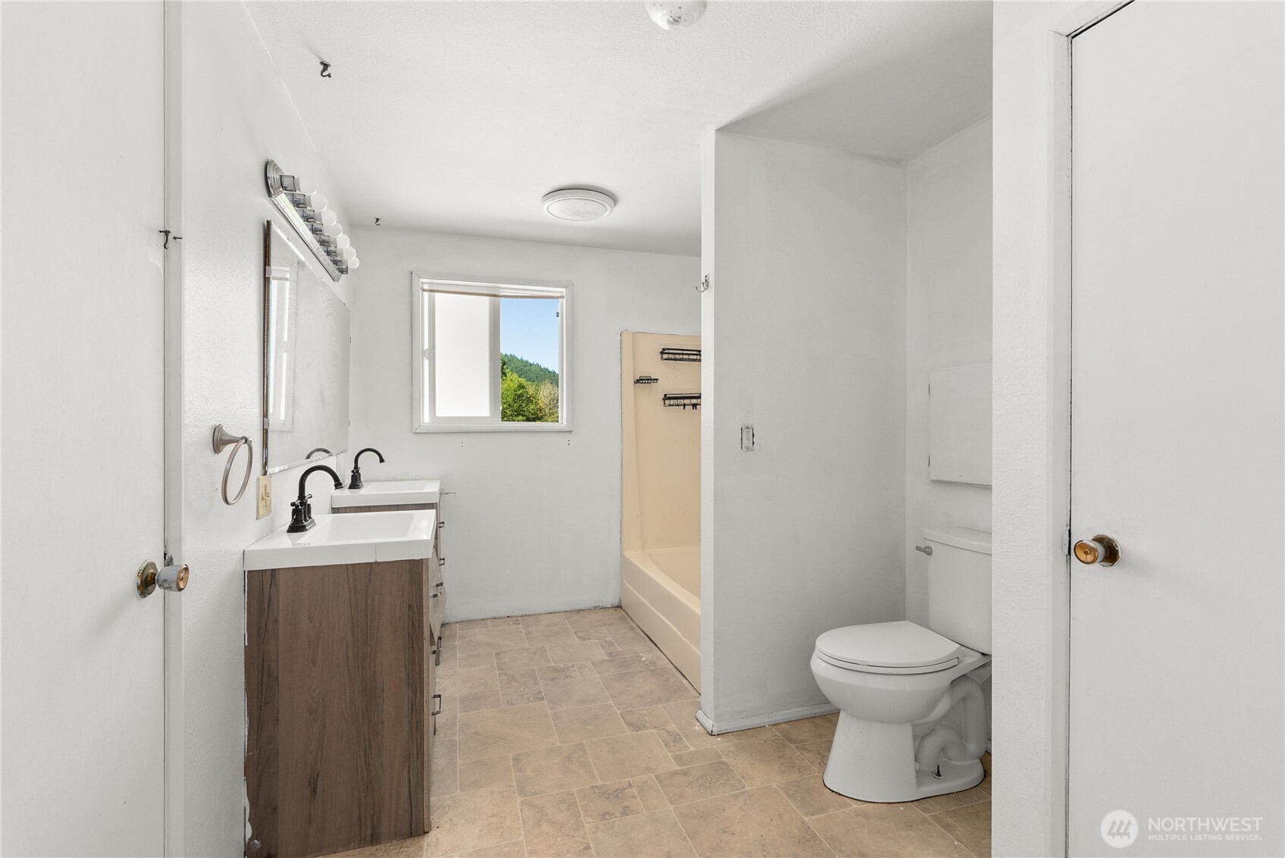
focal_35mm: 16
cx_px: 642
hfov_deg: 96.7
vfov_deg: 73.8
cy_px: 429
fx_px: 571
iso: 500
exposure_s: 1/2.5
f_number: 9
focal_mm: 16
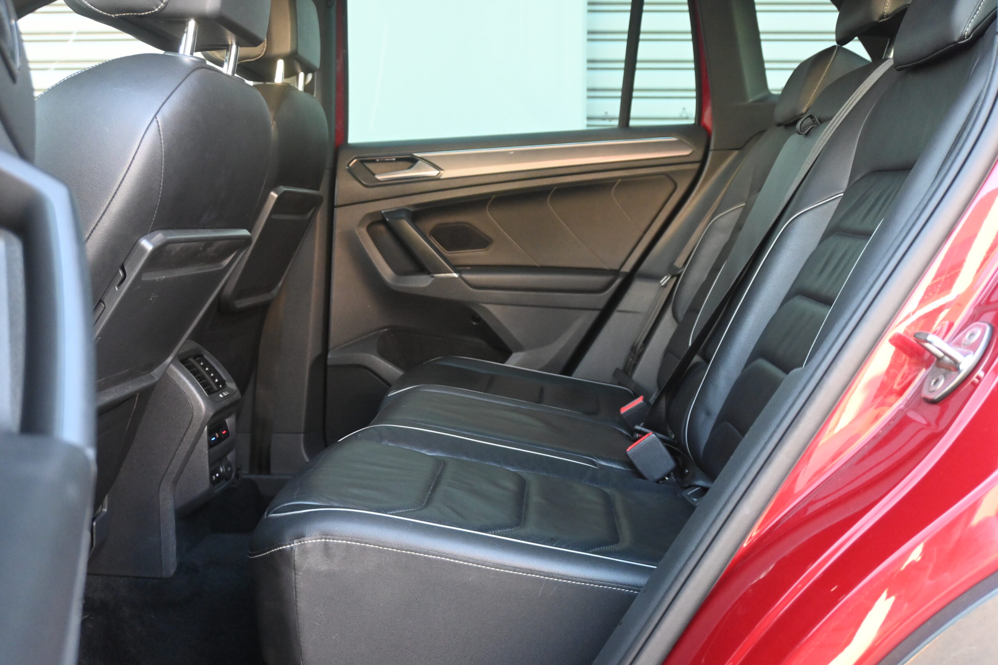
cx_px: 499
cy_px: 332
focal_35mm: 37
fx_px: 1019
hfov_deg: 52.2
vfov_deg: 36.2
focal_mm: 24.5
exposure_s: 1/125
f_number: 4.2
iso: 2800
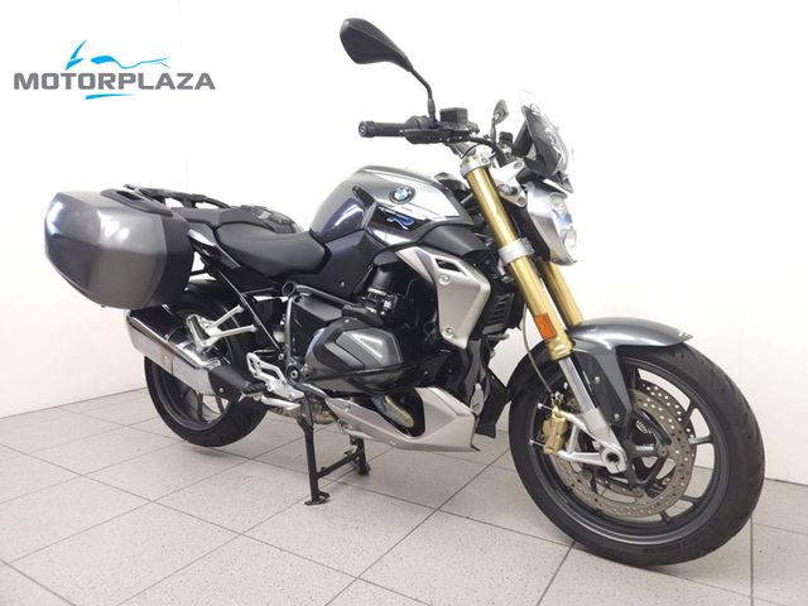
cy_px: 303
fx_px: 537
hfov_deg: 73.9
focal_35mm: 23
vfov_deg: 58.9
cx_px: 404
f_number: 1.8
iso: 160
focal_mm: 5.4
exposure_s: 1/45
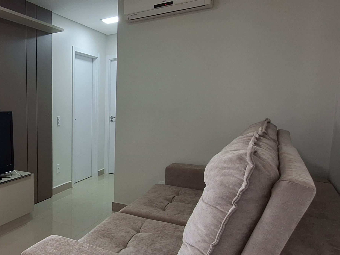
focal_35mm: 29
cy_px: 145
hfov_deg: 51.3
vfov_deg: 48.1
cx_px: 10
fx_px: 285
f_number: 2.2
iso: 40
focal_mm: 1.74
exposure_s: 1/60
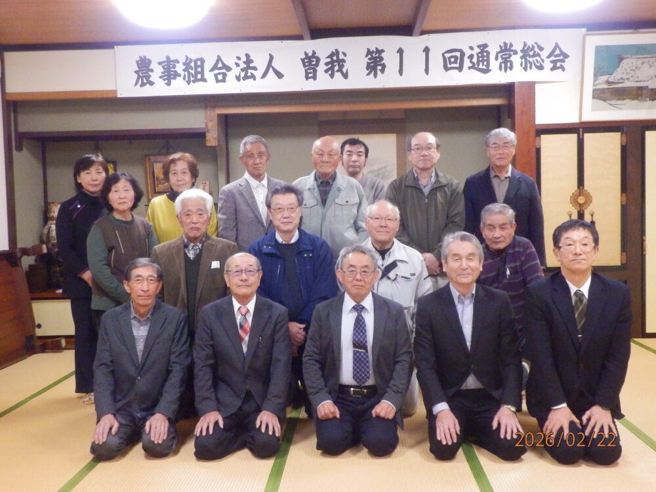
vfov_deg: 32.9
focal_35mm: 44
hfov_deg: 42.9
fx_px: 834
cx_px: 328
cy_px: 246
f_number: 4.2
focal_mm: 7.9
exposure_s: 1/60
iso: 1600
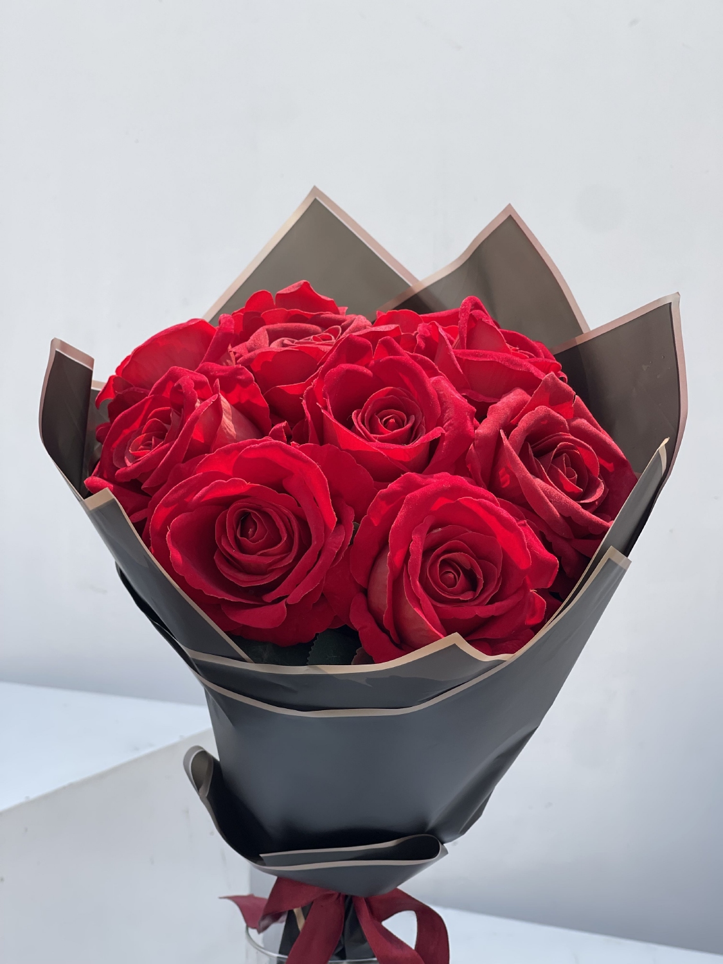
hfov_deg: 22.9
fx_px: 1782
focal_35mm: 64
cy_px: 482
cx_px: 362
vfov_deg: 30.3
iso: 20
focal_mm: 7.5
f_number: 2.2
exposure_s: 1/699
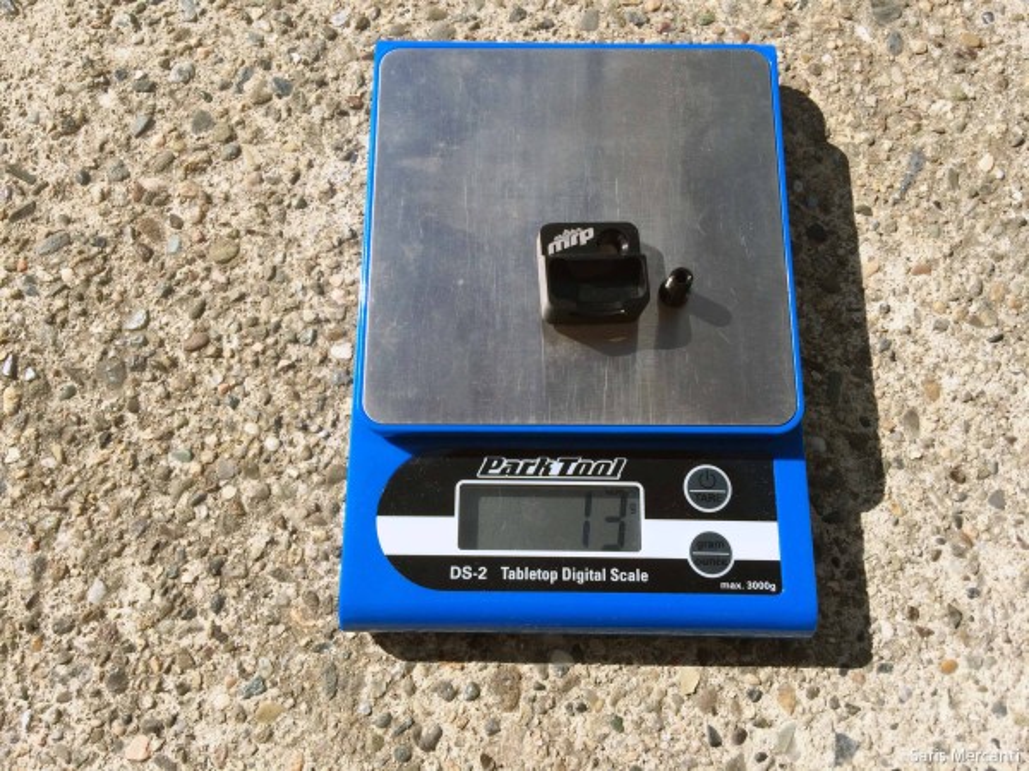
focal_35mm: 30
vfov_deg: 46.8
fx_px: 892
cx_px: 514
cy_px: 386
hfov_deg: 60.0
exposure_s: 1/1520
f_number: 2.2
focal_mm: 4.12
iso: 32
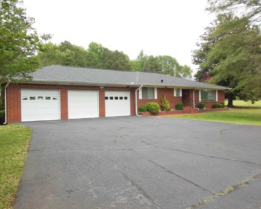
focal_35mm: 31
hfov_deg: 57.1
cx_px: 119
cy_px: 103
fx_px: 239
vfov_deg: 47.1
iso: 125
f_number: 3.3
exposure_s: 1/500
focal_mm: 5.2
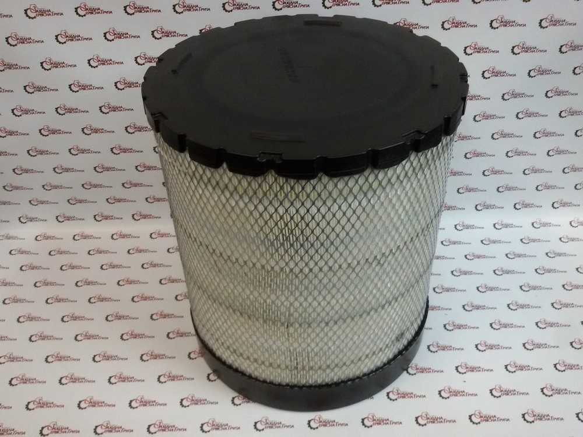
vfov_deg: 45.4
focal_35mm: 31
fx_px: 522
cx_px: 292
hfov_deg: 58.4
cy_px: 218
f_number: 2.4
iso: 200
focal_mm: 2.93
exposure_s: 1/33
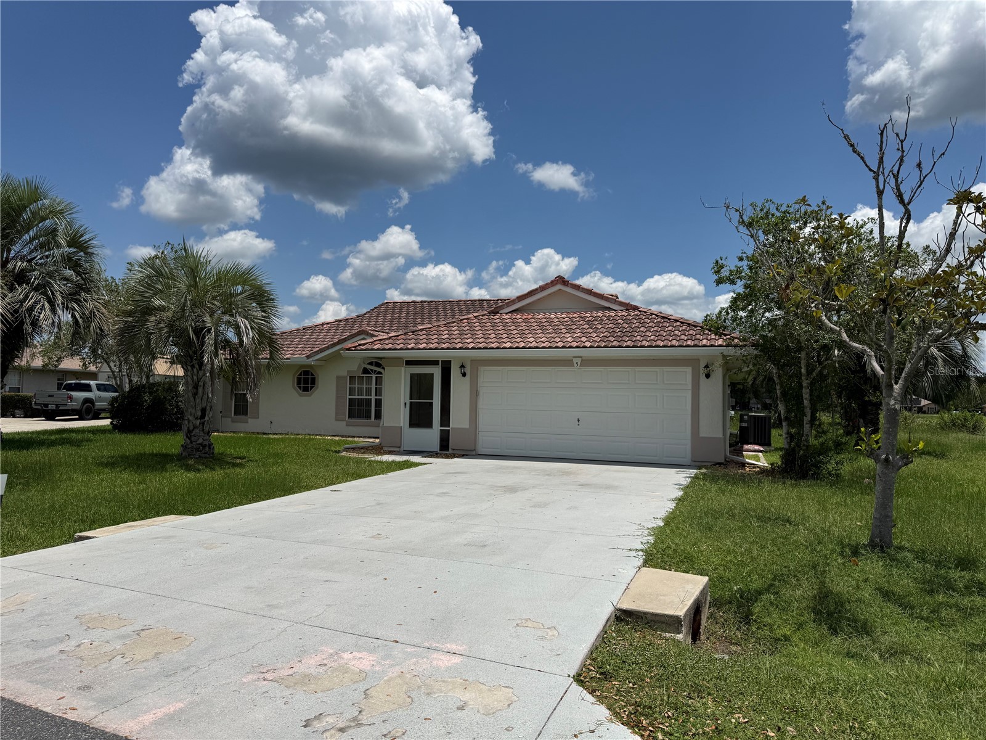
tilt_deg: +2.0
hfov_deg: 71.6
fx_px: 684
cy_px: 370
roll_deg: -1.0
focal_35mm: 24
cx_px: 493
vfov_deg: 56.8
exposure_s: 1/10309
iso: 80
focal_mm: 6.76
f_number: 1.78
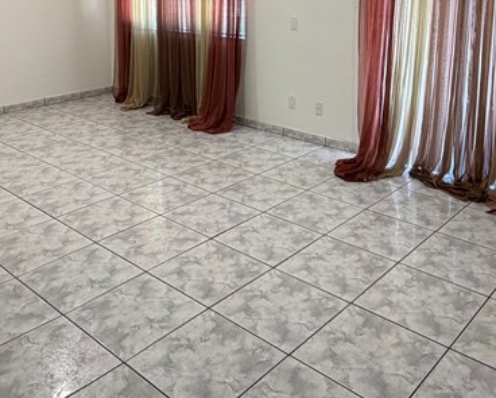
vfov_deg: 37.6
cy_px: 72
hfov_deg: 47.9
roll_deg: +0.4
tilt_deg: -10.3
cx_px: 255
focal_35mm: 38
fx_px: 558
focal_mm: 2.22
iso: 250
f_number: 2.2
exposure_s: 1/120
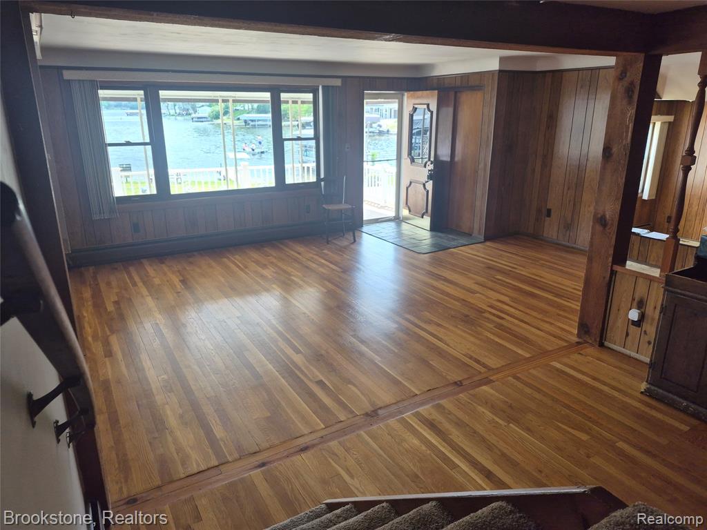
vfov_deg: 58.9
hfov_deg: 73.9
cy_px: 265
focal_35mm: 23
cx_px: 354
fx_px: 470
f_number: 1.8
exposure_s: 1/180
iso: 50
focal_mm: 5.4
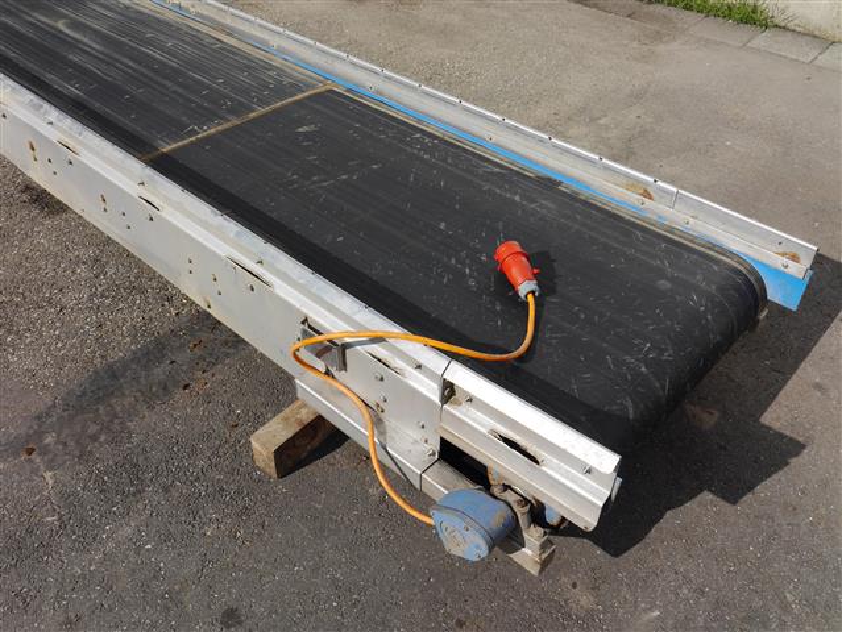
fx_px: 779
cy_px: 316
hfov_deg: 56.8
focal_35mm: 32
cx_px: 421
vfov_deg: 44.2
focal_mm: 16
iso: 160
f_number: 8
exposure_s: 1/500
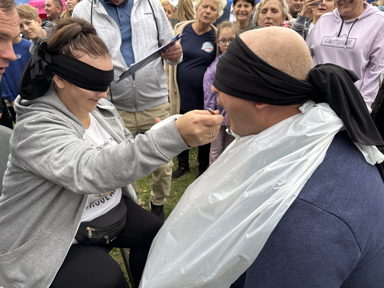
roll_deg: -0.5
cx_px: 192
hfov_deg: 71.6
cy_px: 144
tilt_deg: -19.4
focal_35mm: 24
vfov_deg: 56.8
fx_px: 266
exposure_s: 1/678
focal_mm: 6.76
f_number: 1.78
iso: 80
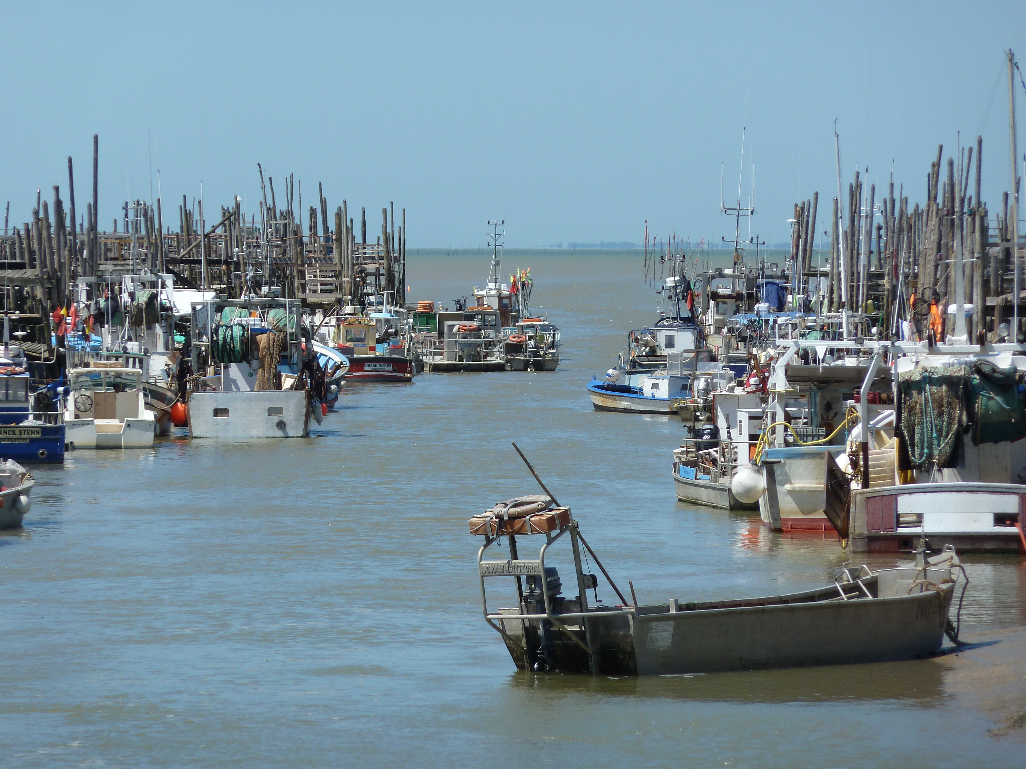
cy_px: 384
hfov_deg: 6.6
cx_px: 513
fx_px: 8892
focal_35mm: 300
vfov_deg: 5.0
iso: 80
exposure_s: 1/400
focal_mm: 49.2
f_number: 5.6
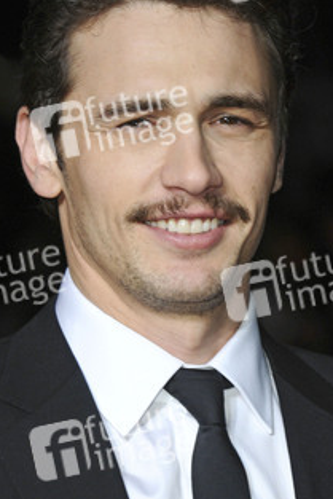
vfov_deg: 8.9
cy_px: 204
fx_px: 3187
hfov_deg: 6.0
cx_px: 159
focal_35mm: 230
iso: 400
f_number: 5
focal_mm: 120
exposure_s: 1/160
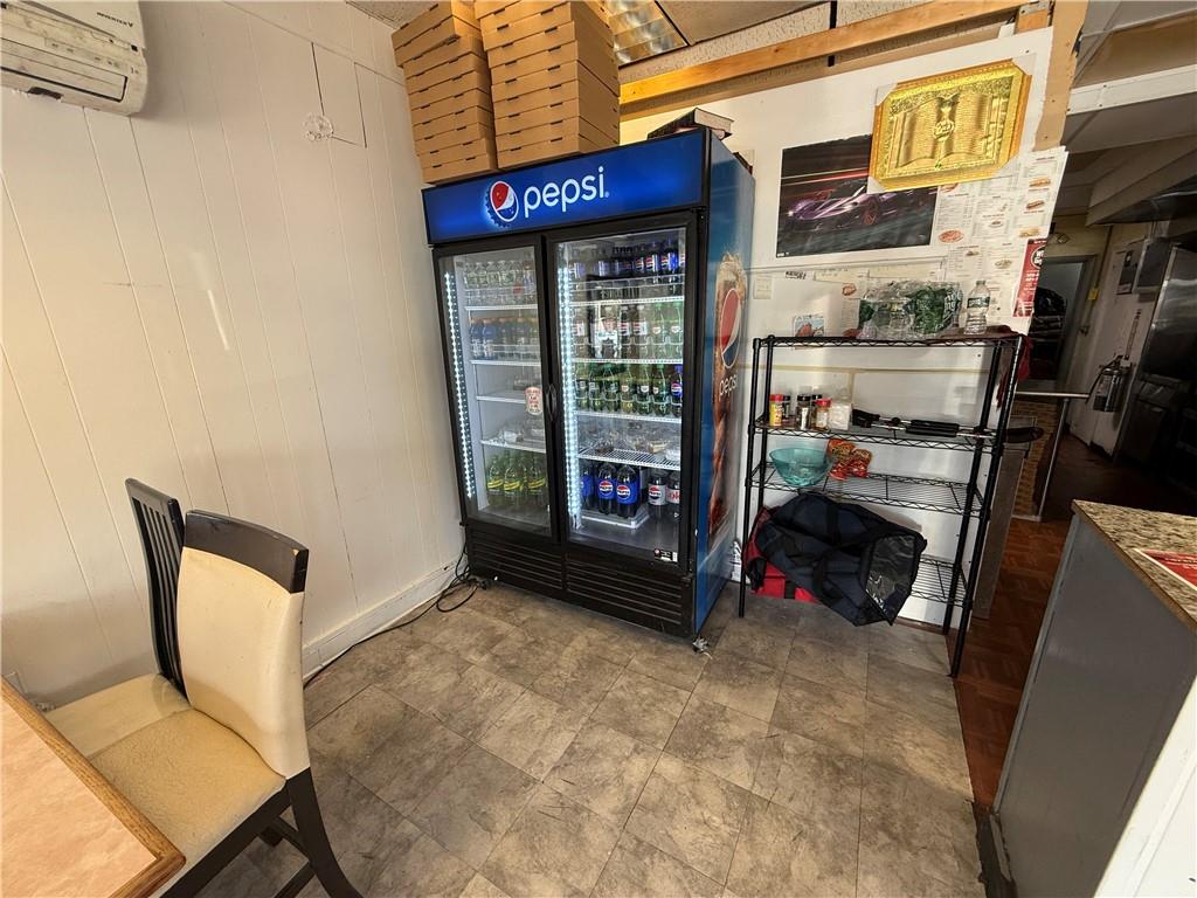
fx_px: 484
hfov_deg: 102.1
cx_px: 598
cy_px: 449
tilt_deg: -15.1
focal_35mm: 14
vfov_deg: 85.7
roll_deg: +0.7
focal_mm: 2.22
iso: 200
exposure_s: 1/120
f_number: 2.2
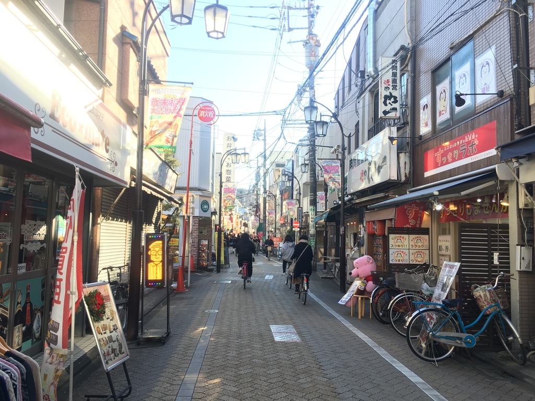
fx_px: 448
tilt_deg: +5.4
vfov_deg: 48.2
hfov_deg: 61.7
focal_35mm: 29
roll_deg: -1.7
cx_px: 268
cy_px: 200
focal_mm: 4.15
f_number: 2.2
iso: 25
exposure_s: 1/161
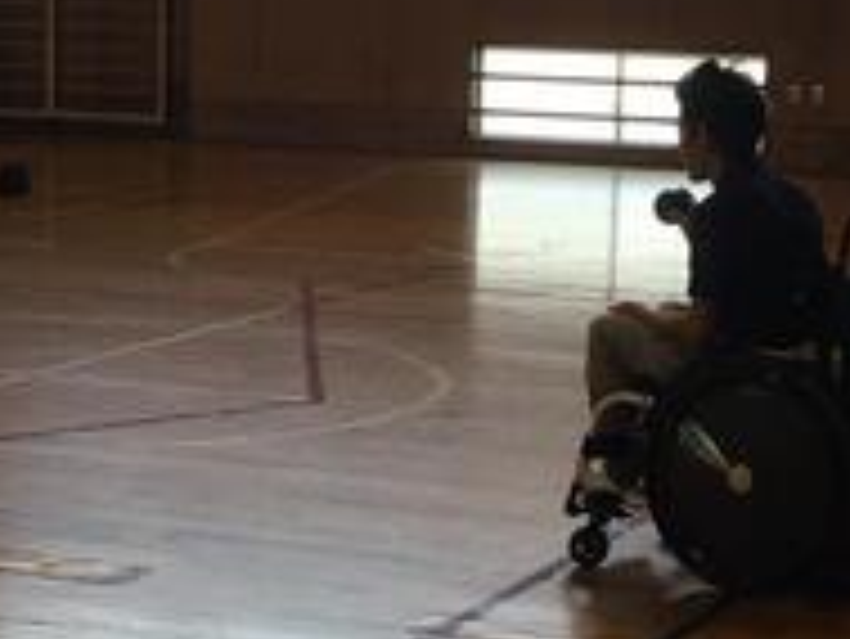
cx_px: 310
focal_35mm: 115
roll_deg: -0.3
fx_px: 2826
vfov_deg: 12.9
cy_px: 461
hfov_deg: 17.1
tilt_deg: -11.8
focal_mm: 3.3
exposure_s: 1/60
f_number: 2.4
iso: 25
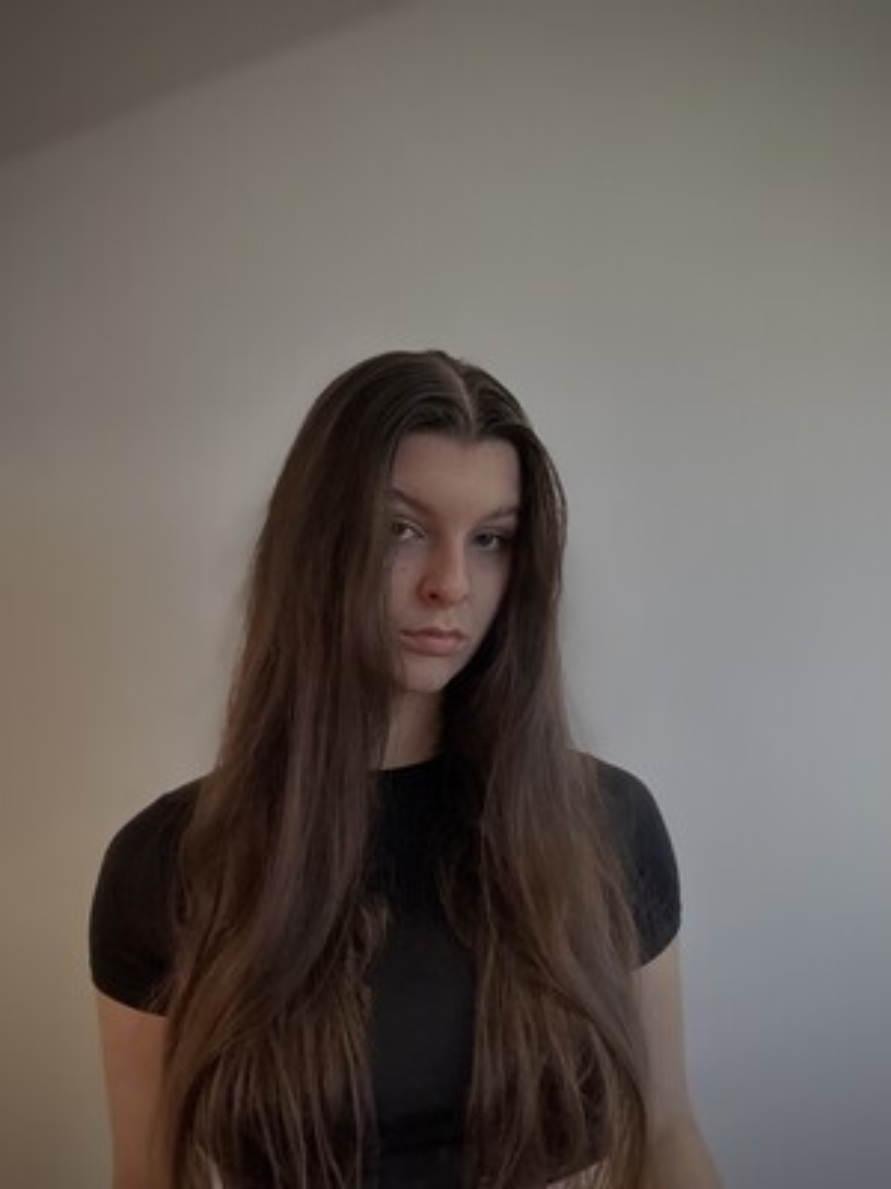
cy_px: 594
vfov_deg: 60.0
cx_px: 446
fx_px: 1030
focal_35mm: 30
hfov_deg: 46.8
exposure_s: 1/25
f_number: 1.9
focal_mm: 2.69
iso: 640
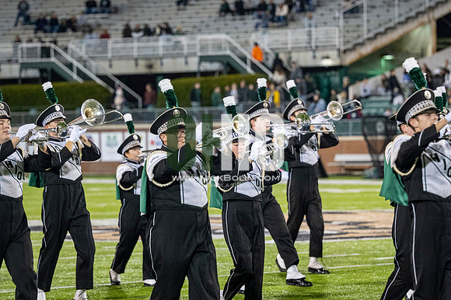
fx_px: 2254
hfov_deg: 11.4
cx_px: 226
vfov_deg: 7.6
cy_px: 150
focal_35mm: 180
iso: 1000
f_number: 2.8
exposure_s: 1/500
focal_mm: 120
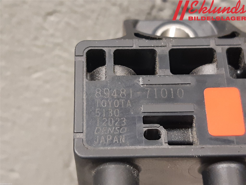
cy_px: 92
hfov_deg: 67.3
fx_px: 185
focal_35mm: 26
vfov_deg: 53.1
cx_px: 123
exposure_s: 1/33
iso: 200
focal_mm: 3.93
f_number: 1.7
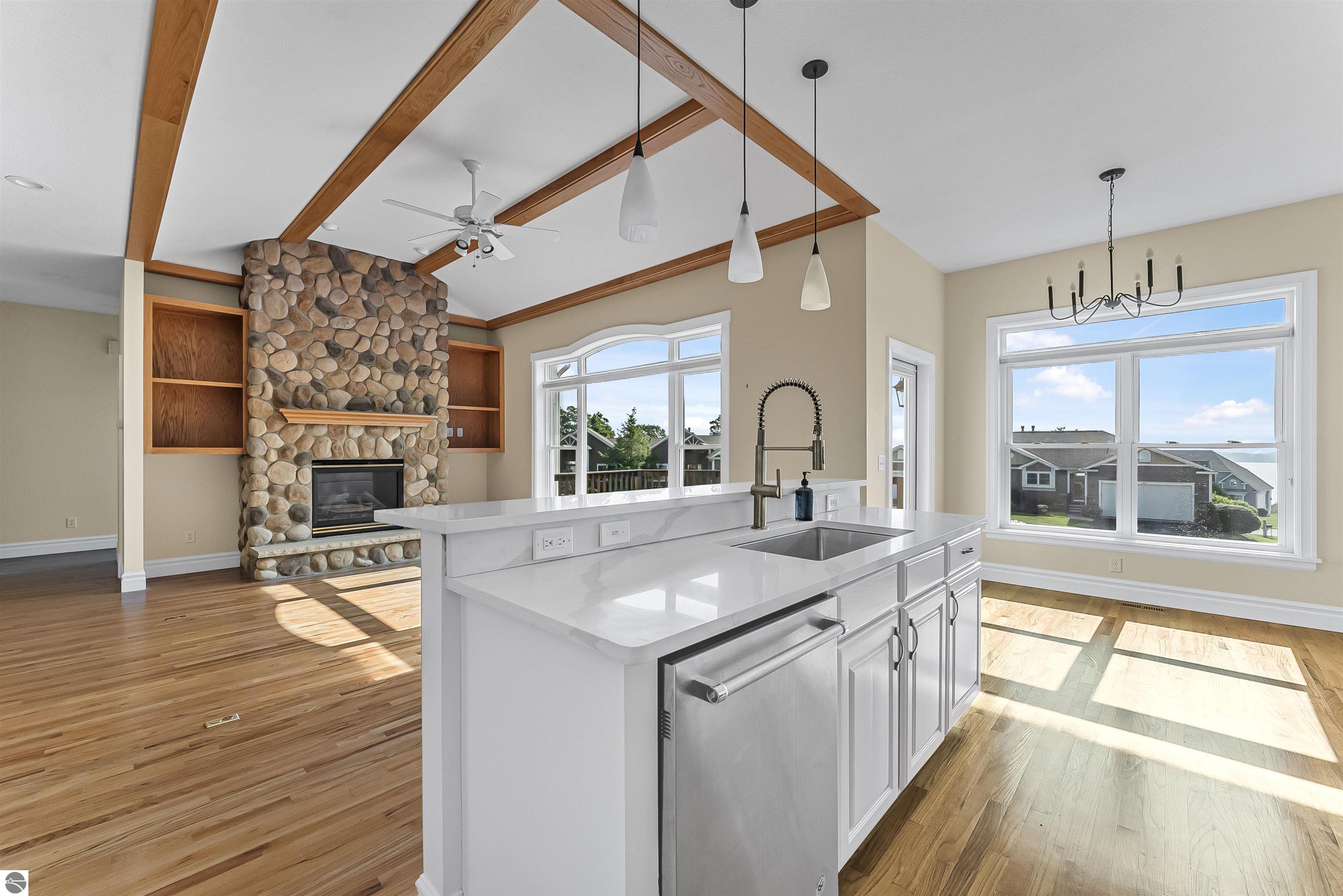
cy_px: 448
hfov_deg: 101.9
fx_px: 545
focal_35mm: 15
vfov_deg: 78.9
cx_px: 672
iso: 640
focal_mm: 14.6
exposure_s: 1/200
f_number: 11
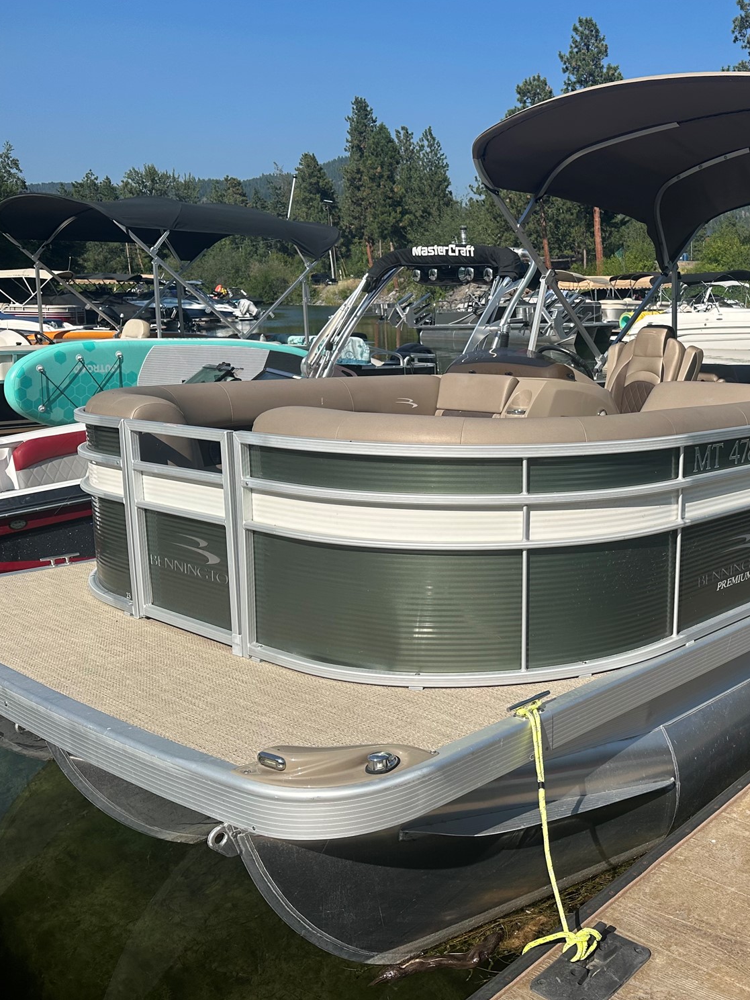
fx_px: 953
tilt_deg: -11.3
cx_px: 596
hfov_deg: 41.2
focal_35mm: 33
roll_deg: +0.5
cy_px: 486
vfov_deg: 55.3
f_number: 1.78
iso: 80
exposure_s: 1/5525
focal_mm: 6.86
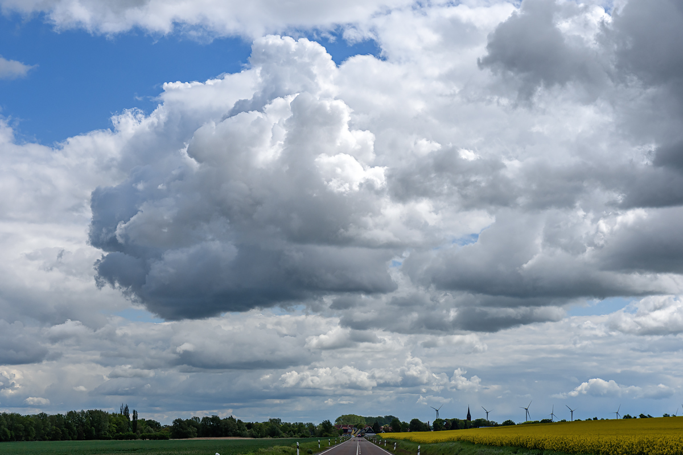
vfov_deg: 22.6
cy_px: 228
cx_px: 342
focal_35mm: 60
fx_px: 1138
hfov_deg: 33.4
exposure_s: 1/1600
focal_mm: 40
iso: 200
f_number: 8
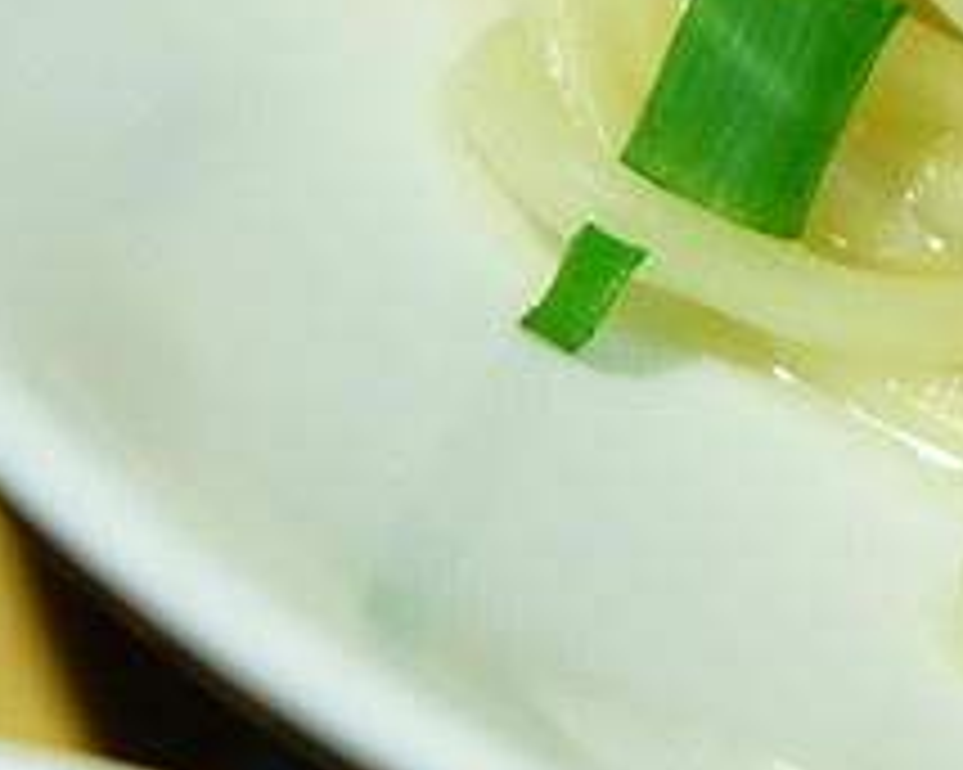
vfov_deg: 4.1
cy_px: -829
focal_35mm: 368
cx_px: 2133
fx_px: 10484
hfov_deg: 5.1
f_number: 3.6
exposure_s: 1/125
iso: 250
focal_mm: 37.4
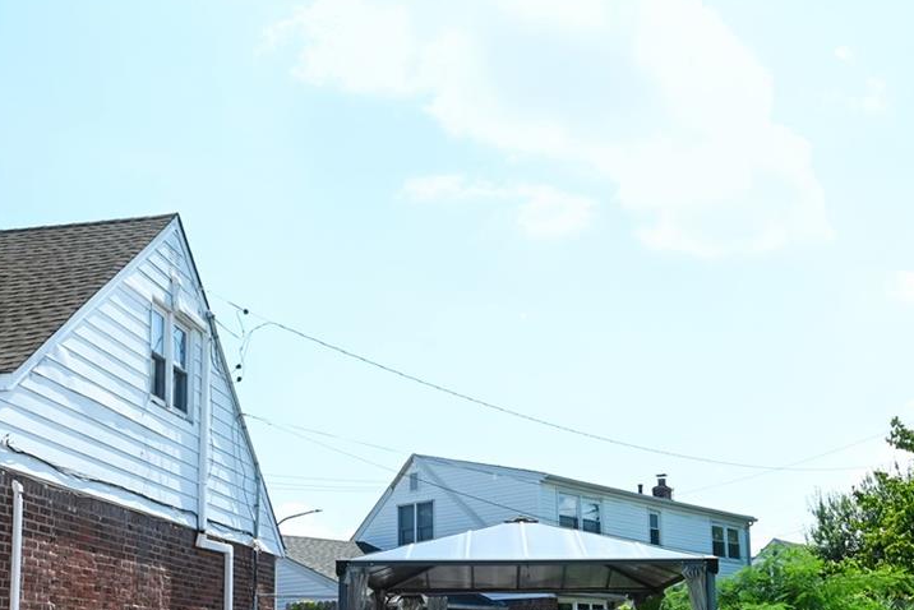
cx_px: 477
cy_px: 547
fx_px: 1016
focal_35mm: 40
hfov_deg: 48.4
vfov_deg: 31.9
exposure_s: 1/160
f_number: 10
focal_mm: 14
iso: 100
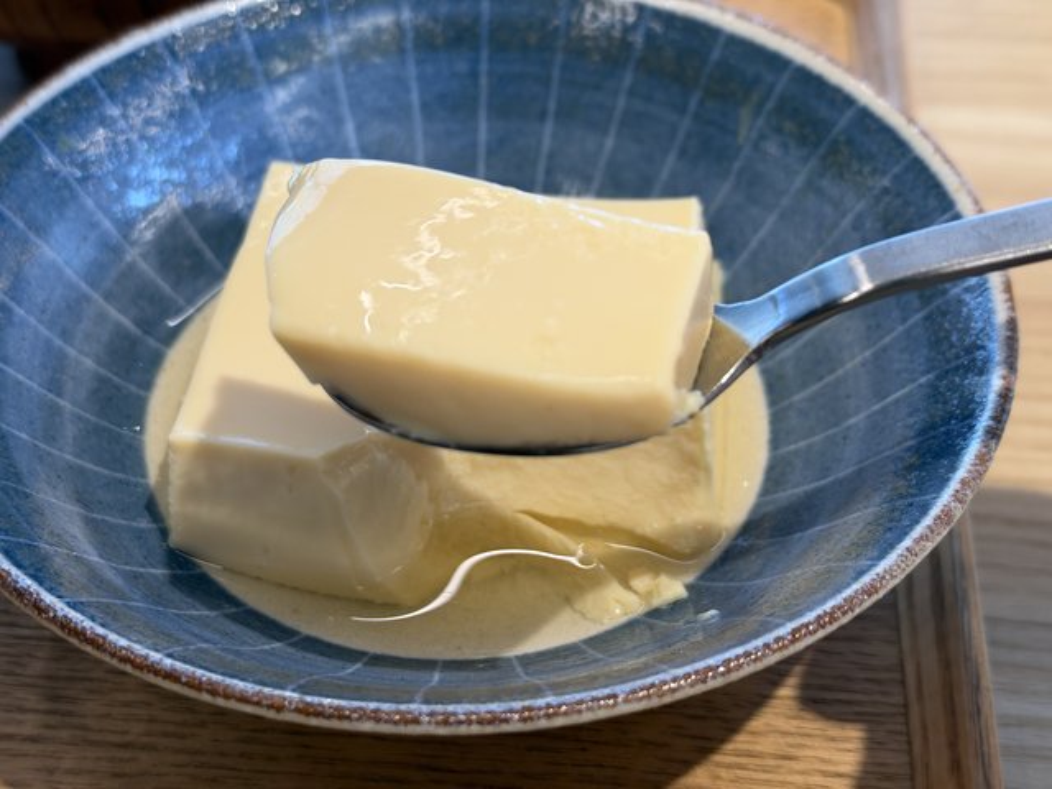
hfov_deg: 39.7
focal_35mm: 48
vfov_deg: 30.3
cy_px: 394
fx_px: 1459
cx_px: 526
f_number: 1.8
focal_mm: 6.93
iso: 100
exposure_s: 1/124
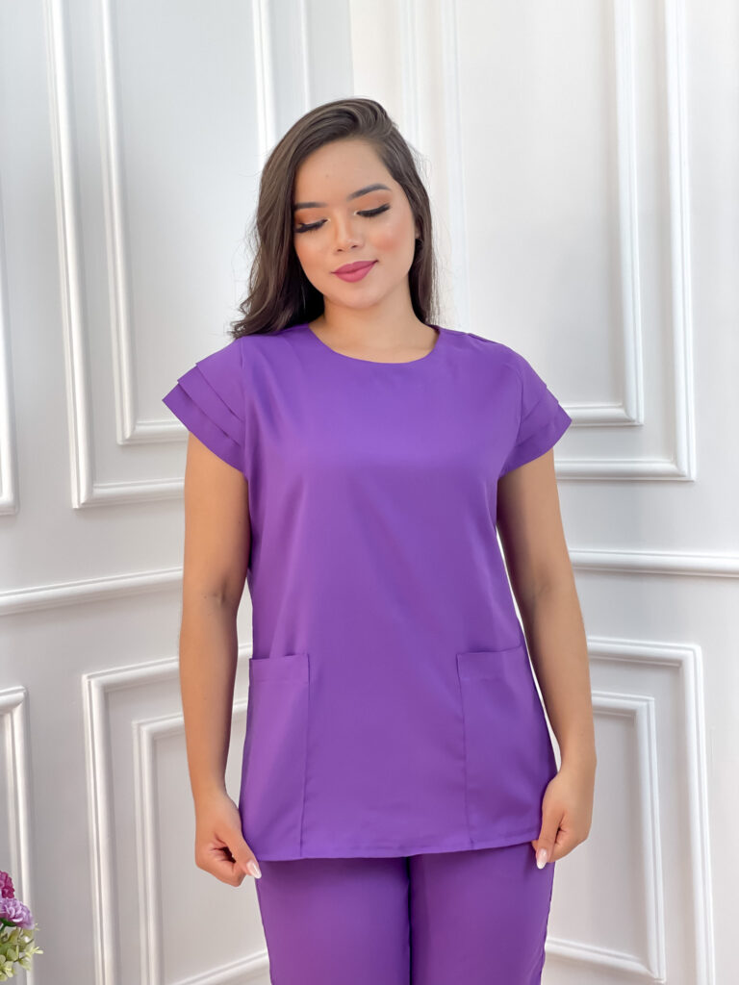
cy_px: 492
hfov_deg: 22.9
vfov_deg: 30.3
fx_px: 1822
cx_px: 370
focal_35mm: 64
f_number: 2.2
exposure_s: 1/120
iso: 100
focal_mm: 7.5
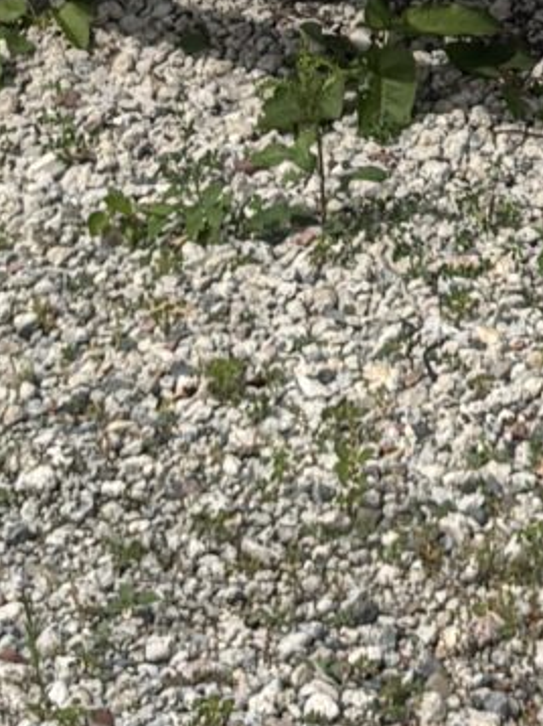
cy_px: -793
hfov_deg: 7.8
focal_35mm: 186
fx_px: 3895
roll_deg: -2.0
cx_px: 932
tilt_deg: -4.1
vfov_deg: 9.8
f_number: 1.6
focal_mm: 5.96
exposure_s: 1/5348
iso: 50
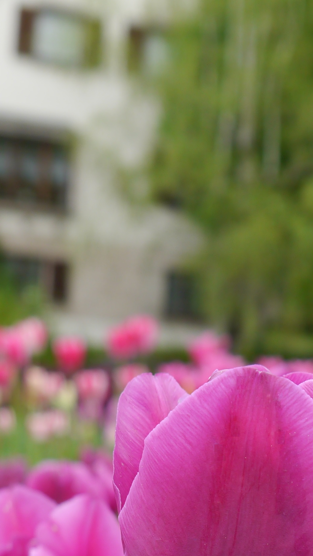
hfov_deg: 11.2
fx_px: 1593
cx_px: 210
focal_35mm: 108
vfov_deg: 19.5
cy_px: 499
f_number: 5.6
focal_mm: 20
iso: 160
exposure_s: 1/200
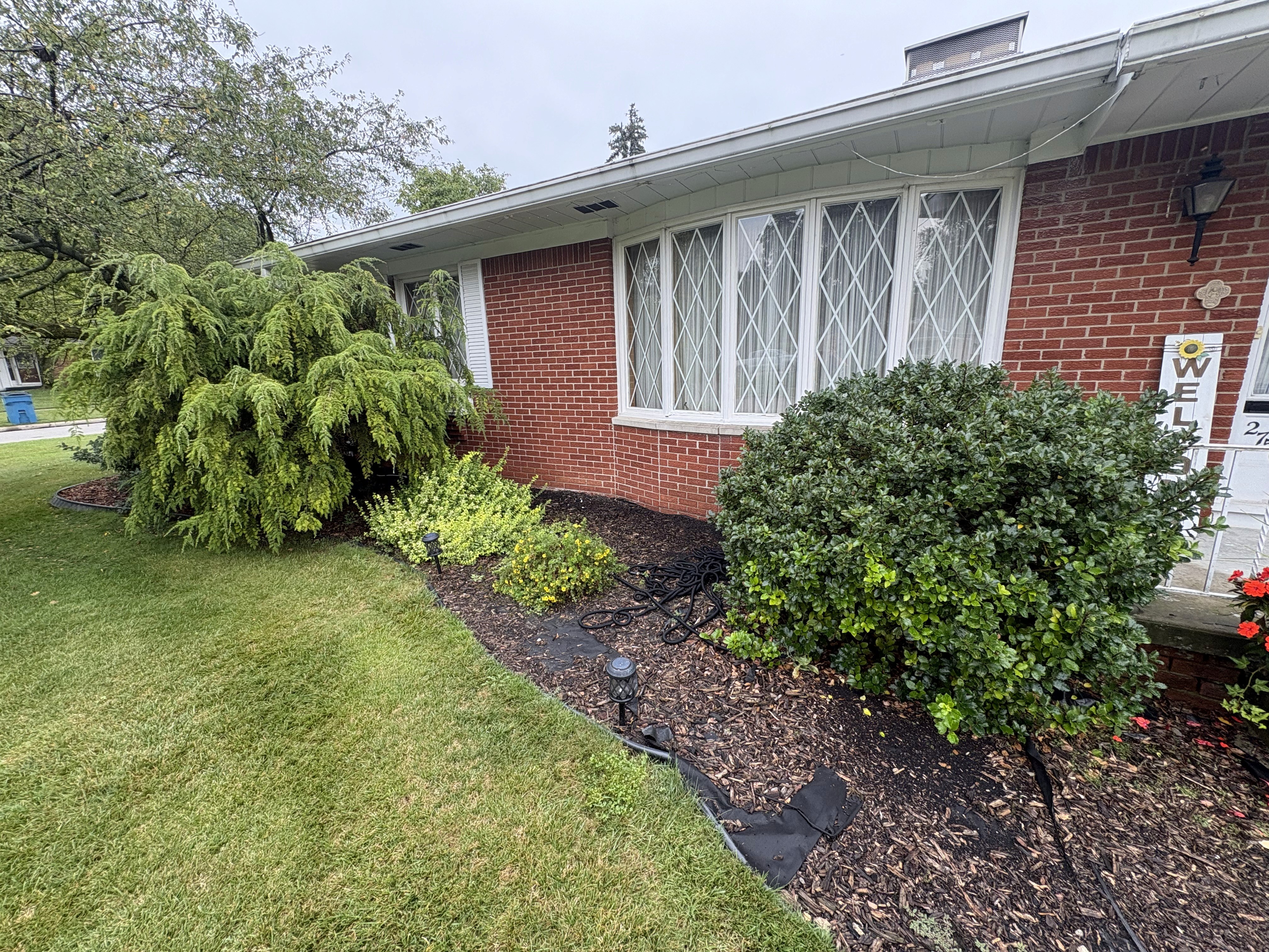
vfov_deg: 85.7
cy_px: 476
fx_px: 513
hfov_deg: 102.1
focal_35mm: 14
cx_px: 634
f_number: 2.2
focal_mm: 2.22
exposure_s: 1/99
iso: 40
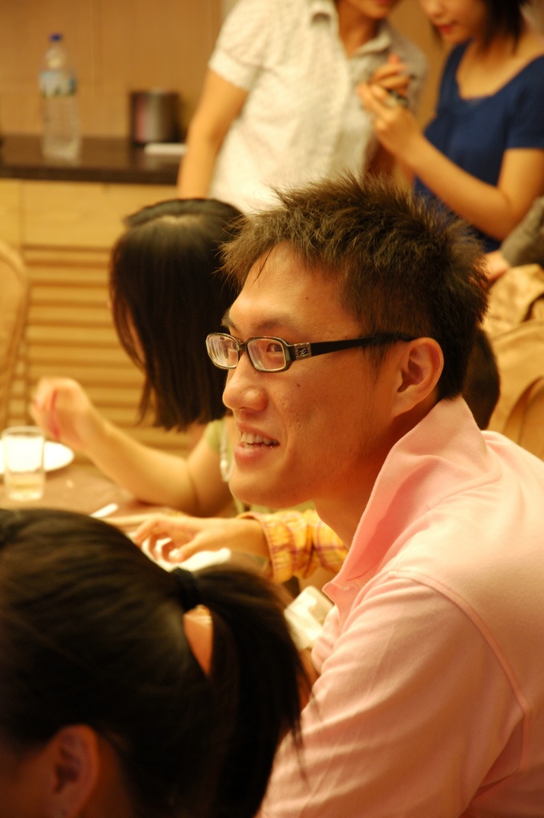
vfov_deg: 19.5
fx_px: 2384
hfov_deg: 13.0
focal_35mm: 105
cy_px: 409
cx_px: 272
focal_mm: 70
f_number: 4.5
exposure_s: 1/13
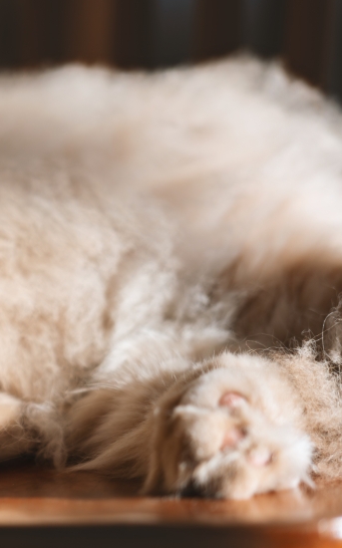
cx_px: -179
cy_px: 346
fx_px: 1671
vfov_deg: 18.6
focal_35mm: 112
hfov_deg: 11.2
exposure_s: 1/250
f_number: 1.8
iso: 200
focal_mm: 50
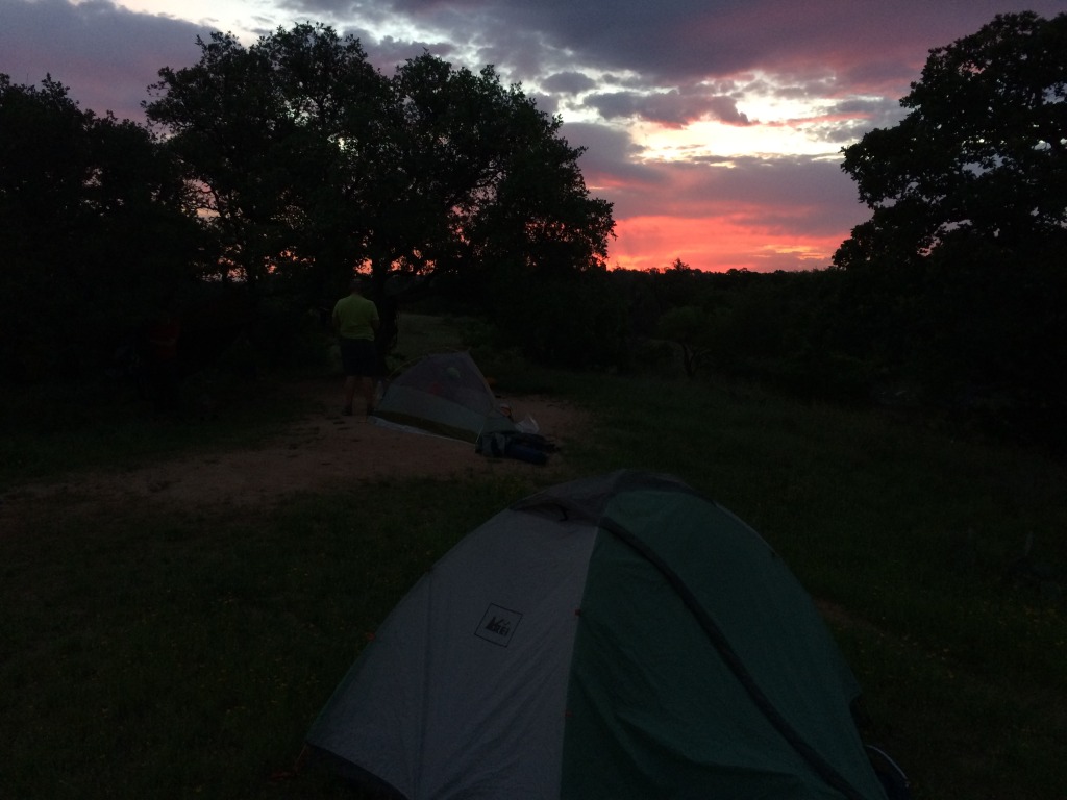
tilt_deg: -8.7
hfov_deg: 61.7
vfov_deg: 48.2
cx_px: 534
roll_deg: +0.8
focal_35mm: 29
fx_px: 894
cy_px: 400
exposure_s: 1/30
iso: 50
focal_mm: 4.15
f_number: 2.2
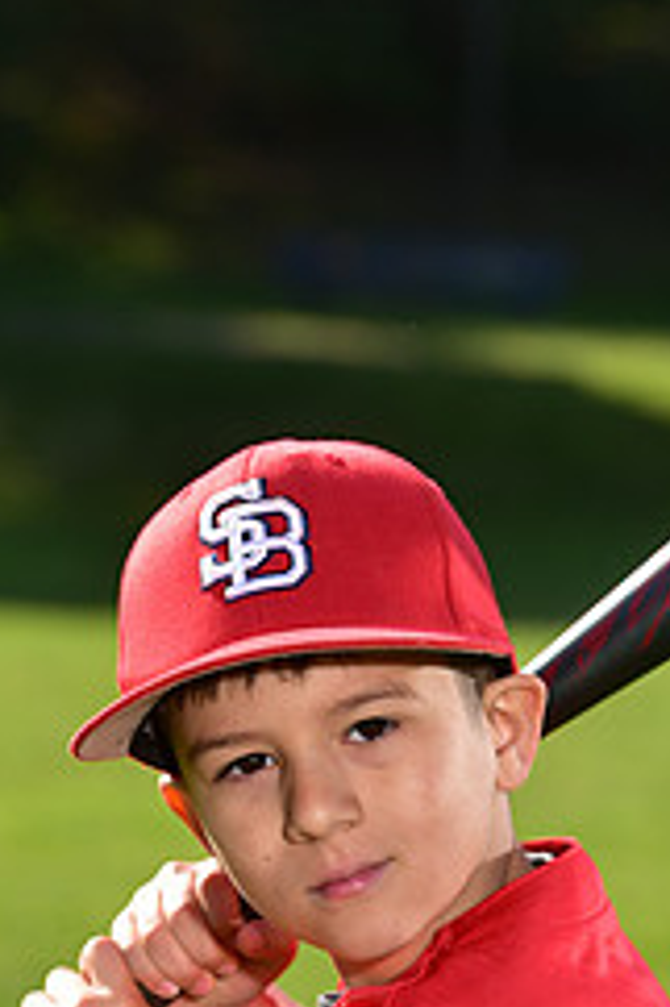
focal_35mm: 288
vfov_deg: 7.1
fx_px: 8051
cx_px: 356
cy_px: 1119
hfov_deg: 4.8
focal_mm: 120
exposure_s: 1/250
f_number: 5.6
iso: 80
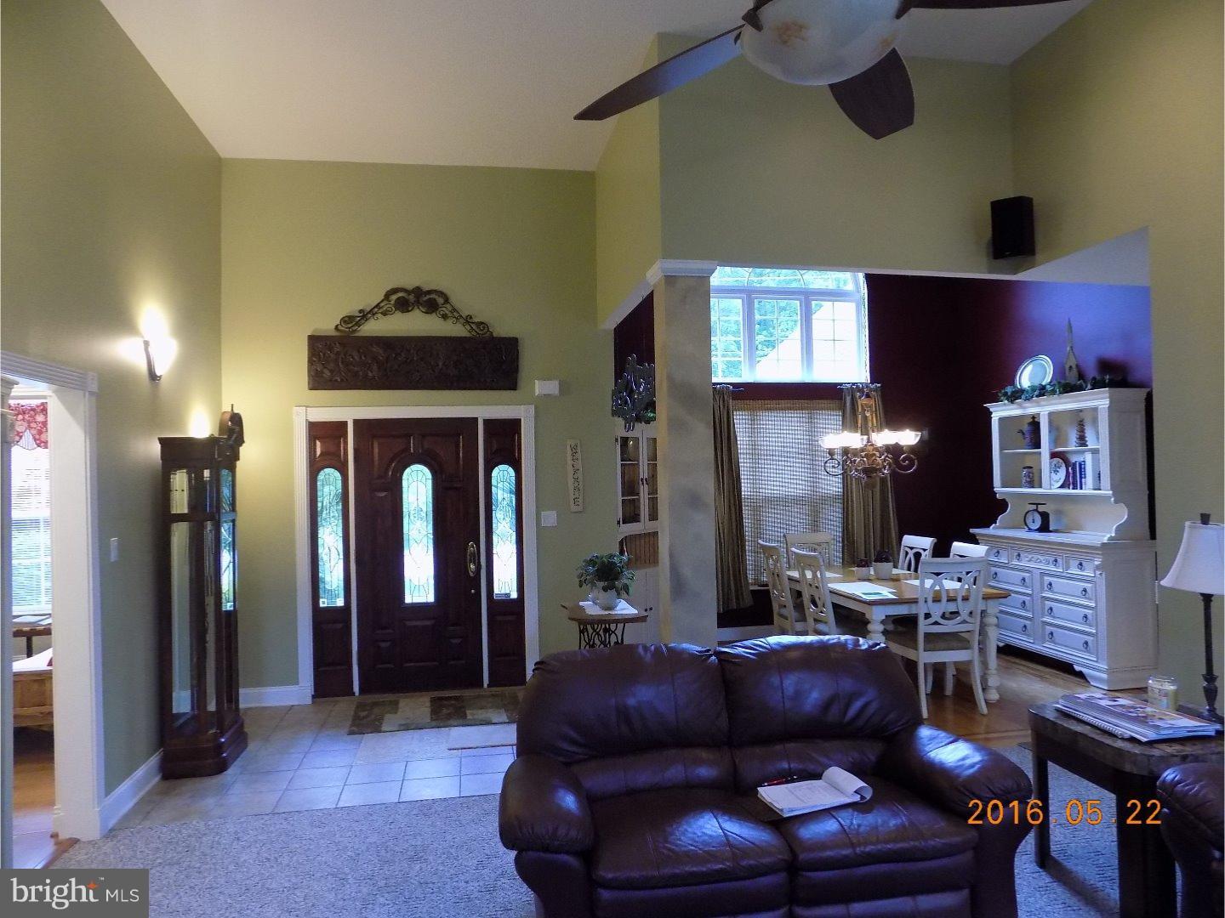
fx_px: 814
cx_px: 612
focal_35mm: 23
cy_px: 459
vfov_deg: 58.9
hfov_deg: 73.9
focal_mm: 4
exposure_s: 1/20
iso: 400
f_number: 3.1
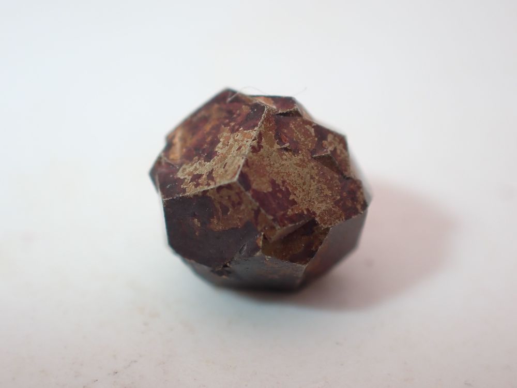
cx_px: 258
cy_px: 194
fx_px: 1494
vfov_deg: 14.8
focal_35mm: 100
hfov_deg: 19.6
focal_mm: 18
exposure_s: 1/100
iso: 200
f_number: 14
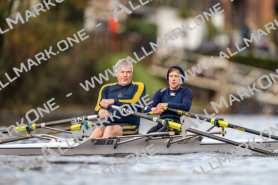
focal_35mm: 600
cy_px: 92
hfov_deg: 3.4
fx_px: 4634
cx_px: 139
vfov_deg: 2.3
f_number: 4
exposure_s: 1/2500
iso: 1250
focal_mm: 600
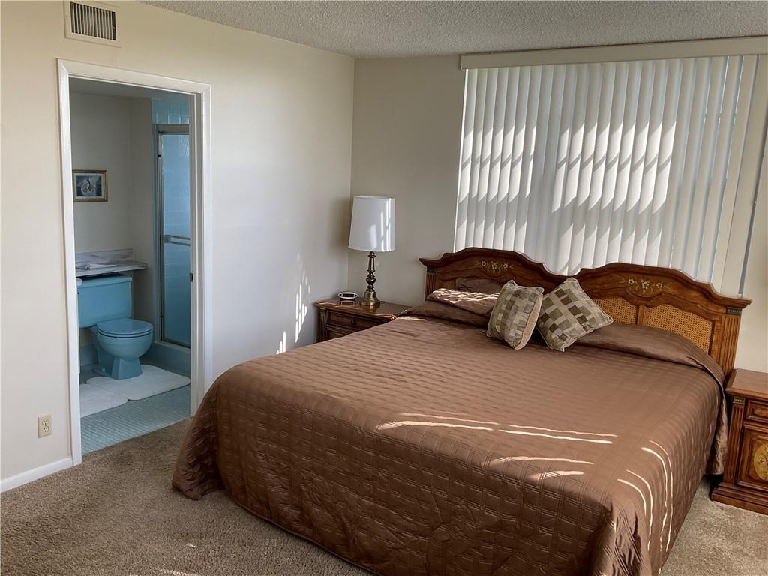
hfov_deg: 61.7
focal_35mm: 29
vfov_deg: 48.2
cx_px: 384
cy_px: 288
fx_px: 643
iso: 16
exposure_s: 1/122
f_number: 1.8
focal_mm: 3
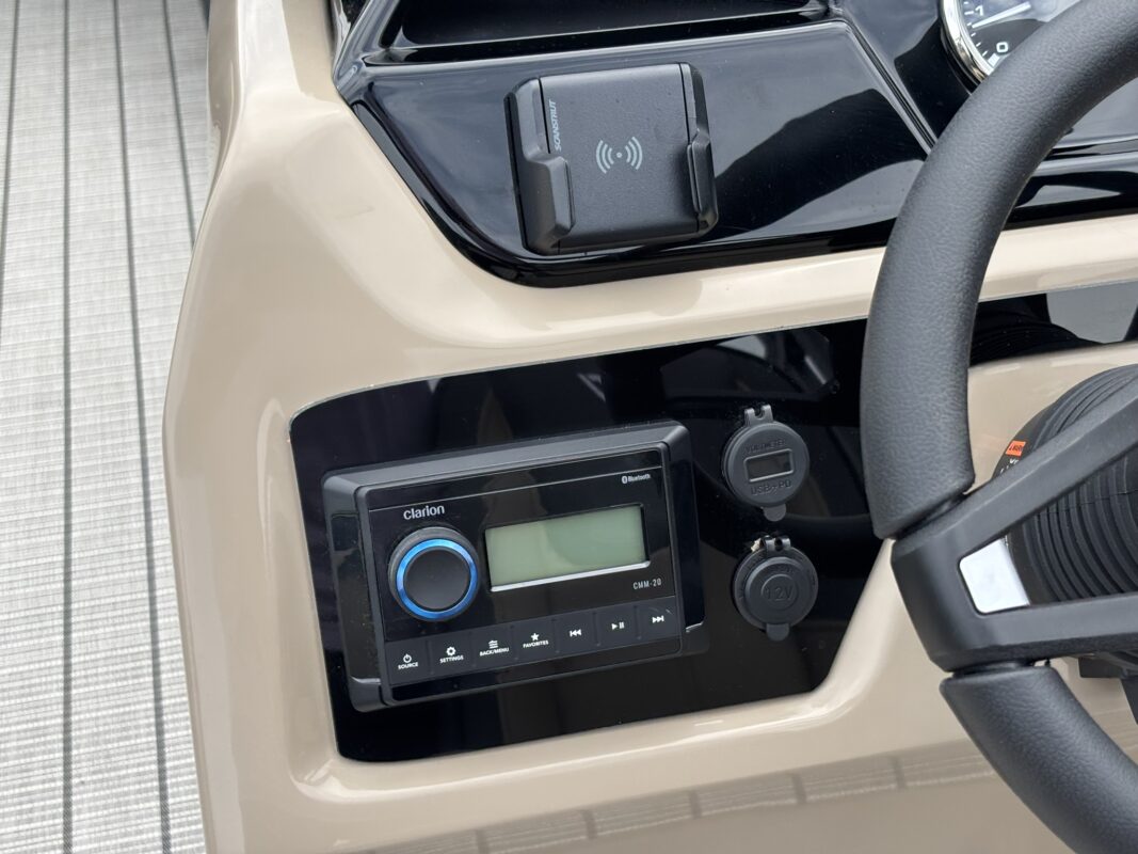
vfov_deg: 28.0
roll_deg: -0.5
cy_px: 427
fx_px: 1709
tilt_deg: -35.6
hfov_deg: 36.8
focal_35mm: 52
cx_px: 569
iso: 32
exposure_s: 1/805
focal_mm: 5.96
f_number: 1.6
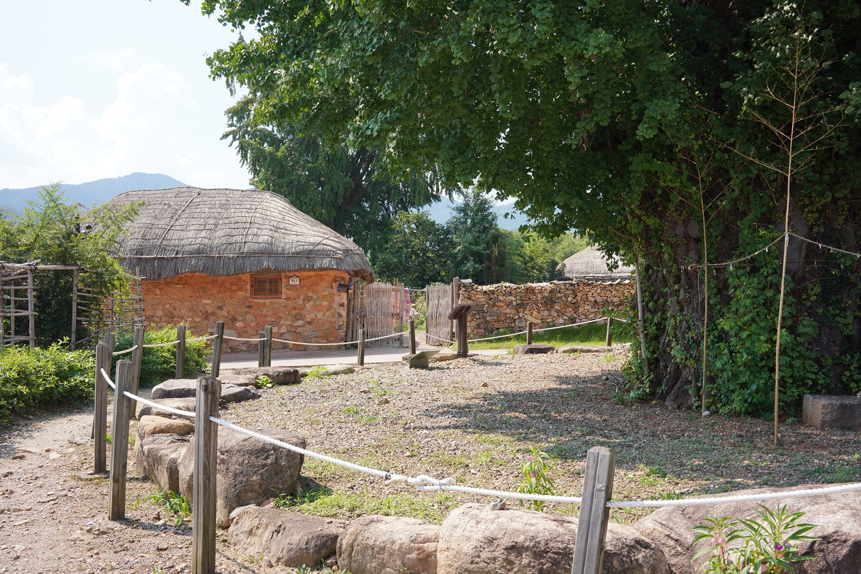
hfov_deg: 54.4
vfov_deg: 37.9
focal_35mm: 35
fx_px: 837
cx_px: 430
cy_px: 287
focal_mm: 35
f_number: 9
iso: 100
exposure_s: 1/100
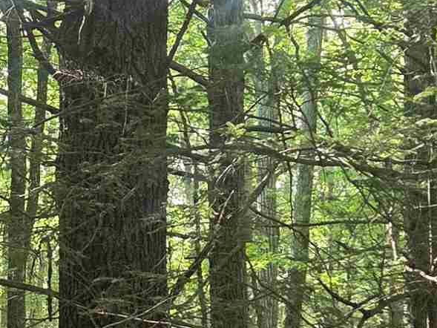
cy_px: 330
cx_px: -24
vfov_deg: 12.2
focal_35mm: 120
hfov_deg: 16.0
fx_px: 1515
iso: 160
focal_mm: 5.4
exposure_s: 1/180
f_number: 1.8
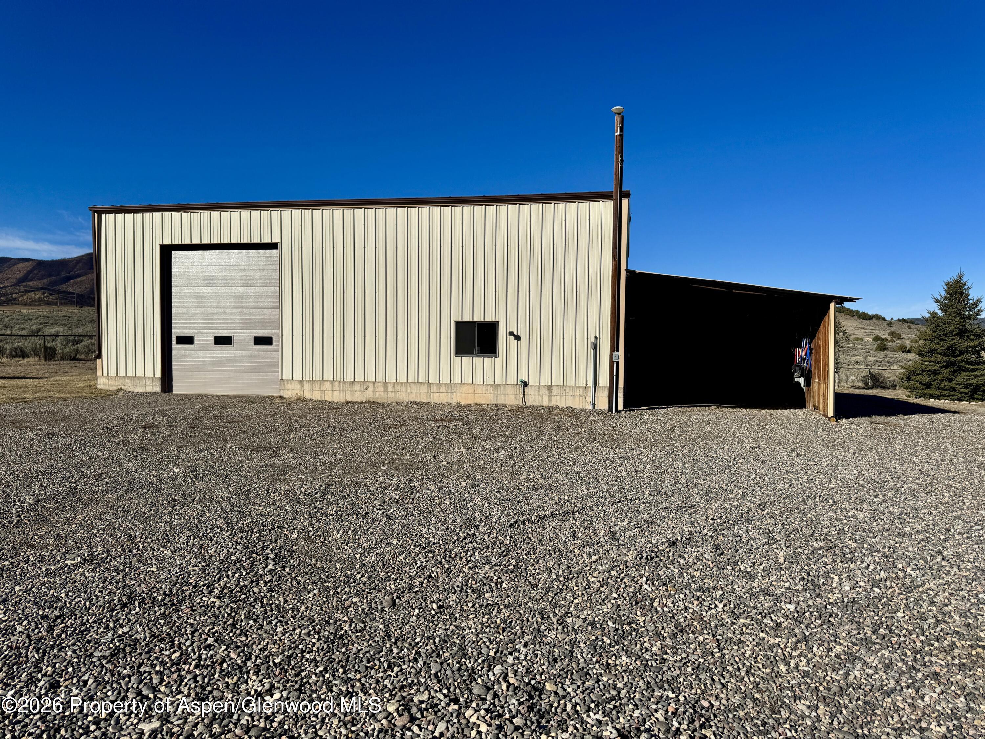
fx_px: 683
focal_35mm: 24
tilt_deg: -2.4
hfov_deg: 71.6
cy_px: 370
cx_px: 492
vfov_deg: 56.8
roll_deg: -0.5
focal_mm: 6.76
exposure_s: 1/9009
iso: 80
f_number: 1.78
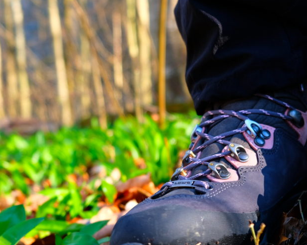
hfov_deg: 32.7
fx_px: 500
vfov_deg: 27.5
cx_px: 267
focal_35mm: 55
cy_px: 153
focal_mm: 19.6
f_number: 3.2
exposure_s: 1/125
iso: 200
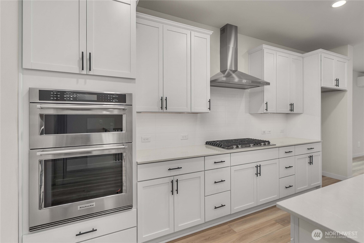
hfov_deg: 96.7
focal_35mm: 16
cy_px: 122
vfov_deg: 73.8
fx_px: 162
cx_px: 182
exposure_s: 1/30
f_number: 4
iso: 800
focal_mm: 16
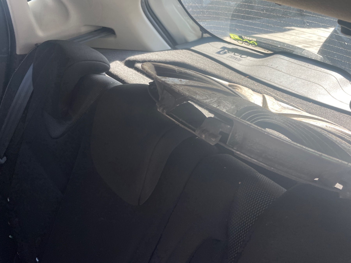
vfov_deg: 53.1
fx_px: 264
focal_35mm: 26
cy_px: 132
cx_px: 176
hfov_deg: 67.3
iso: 32
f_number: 1.6
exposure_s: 1/191
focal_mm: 4.2
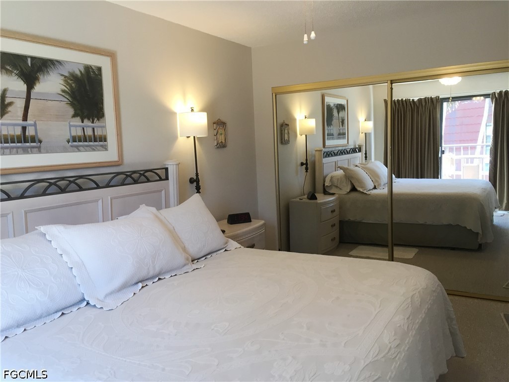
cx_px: 254
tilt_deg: -4.1
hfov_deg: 61.7
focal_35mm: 29
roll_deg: +1.3
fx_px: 426
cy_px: 191
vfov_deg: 48.2
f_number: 2.2
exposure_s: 1/30
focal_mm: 4.15
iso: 32
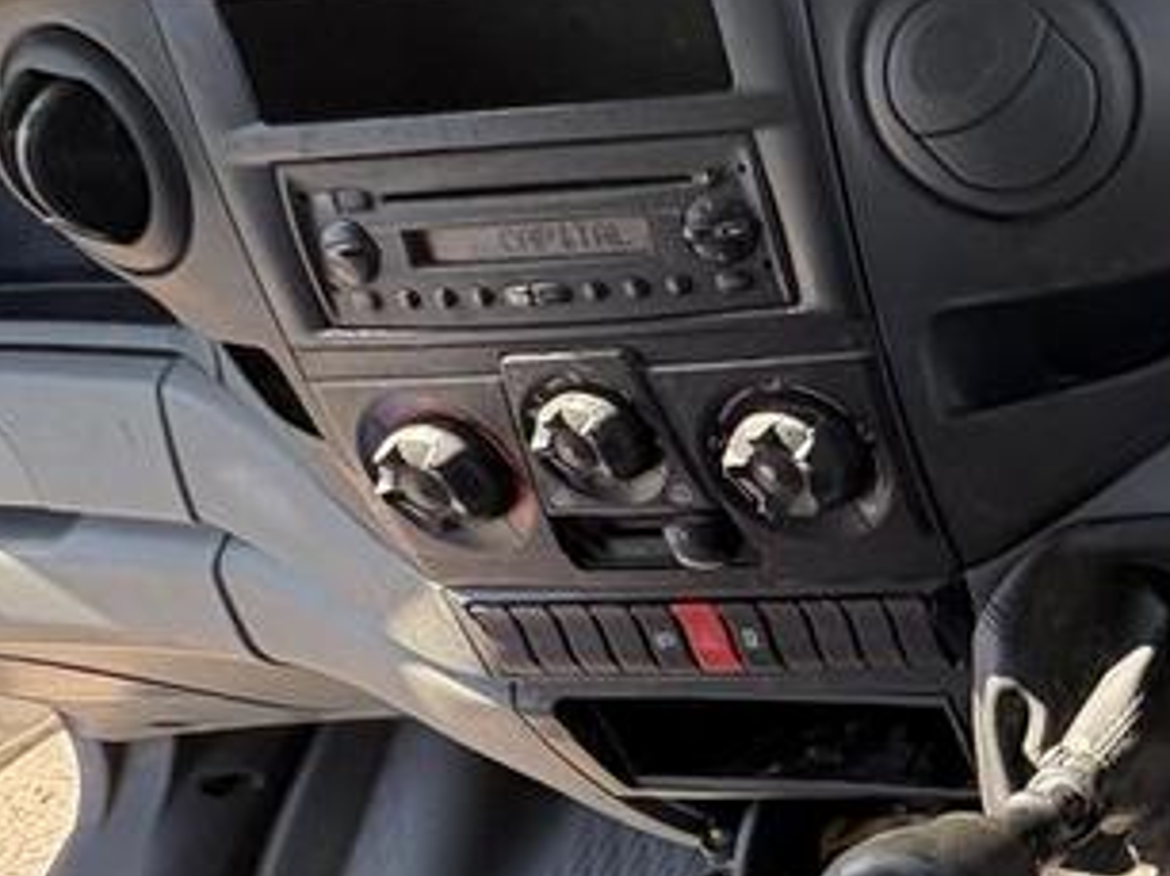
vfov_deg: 35.0
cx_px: 1640
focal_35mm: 41
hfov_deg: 31.1
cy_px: 344
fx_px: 1385
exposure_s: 1/100
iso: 100
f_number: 2.2
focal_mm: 2.22
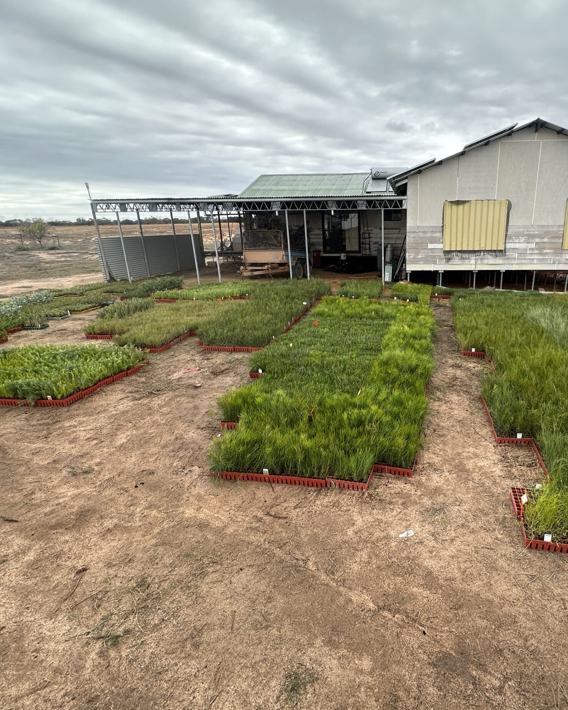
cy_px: 350
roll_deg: -0.2
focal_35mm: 19
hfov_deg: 68.7
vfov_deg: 83.3
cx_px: 381
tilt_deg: -17.6
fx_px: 399
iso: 40
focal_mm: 2.22
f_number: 2.2
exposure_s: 1/201
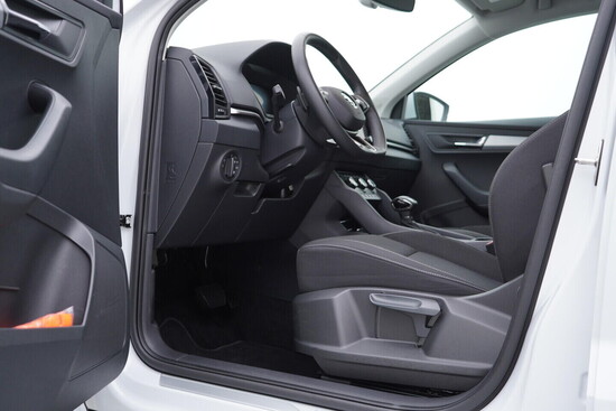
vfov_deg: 36.9
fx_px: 616
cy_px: 206
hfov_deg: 53.1
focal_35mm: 36
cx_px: 308
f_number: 3.2
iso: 125
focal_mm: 24
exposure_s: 1/40
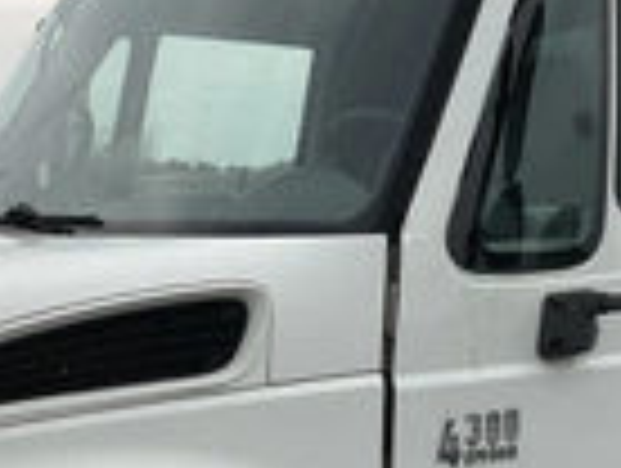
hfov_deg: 21.8
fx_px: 1510
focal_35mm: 84
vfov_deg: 17.4
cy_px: 76
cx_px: 716
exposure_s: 1/1144
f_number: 1.8
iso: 25
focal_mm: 3
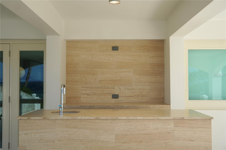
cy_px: 75
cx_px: 113
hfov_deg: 45.0
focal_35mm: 44
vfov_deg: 30.8
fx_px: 273
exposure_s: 1/400
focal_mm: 29
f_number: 5
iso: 100
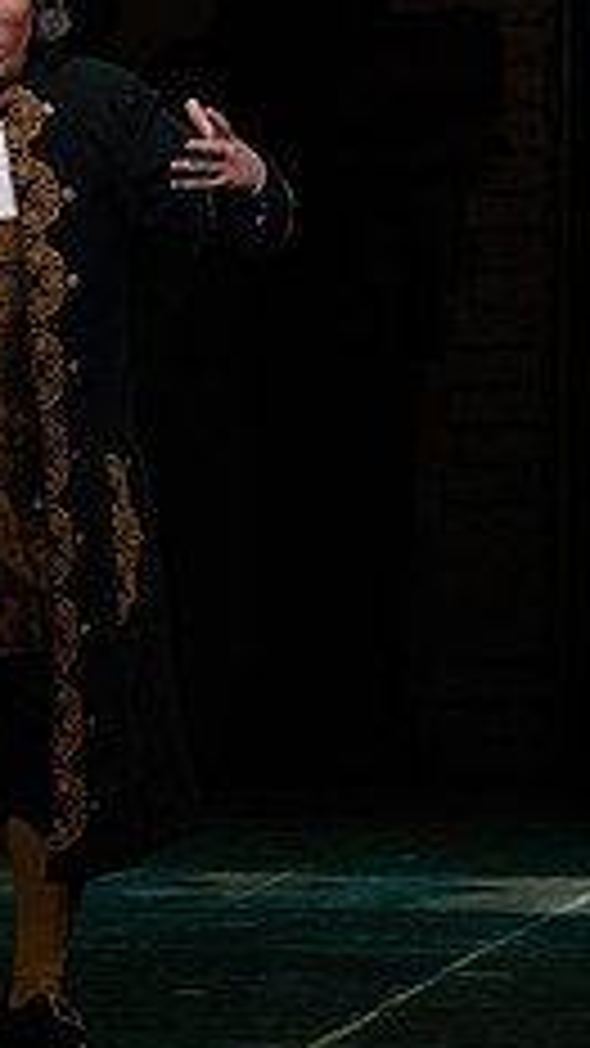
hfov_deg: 2.6
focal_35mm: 466
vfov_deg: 4.6
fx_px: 12965
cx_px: 23
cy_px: 254
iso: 3200
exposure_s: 1/250
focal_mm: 179
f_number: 9
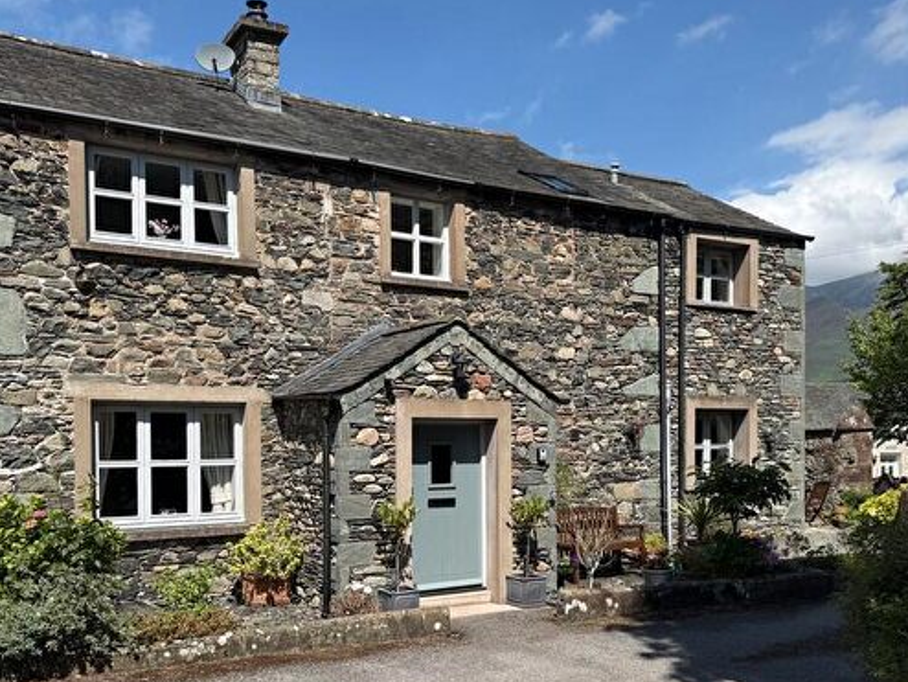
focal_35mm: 34
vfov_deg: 41.4
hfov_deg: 53.9
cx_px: 463
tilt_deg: -1.5
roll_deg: -0.2
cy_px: 448
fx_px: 892
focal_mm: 6.76
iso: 80
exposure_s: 1/4405
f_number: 1.78
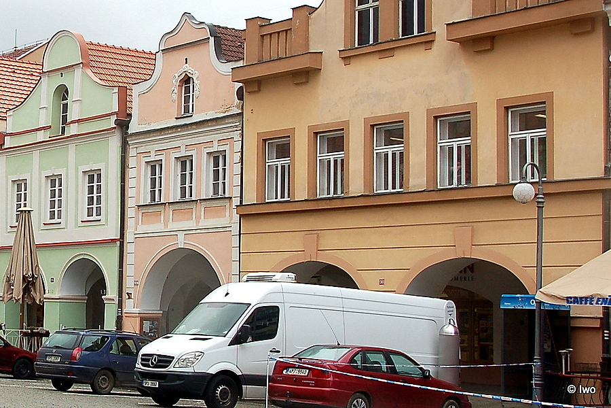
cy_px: 204
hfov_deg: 57.2
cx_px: 306
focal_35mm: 33
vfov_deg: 40.0
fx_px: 560
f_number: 8
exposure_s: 1/100
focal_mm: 22
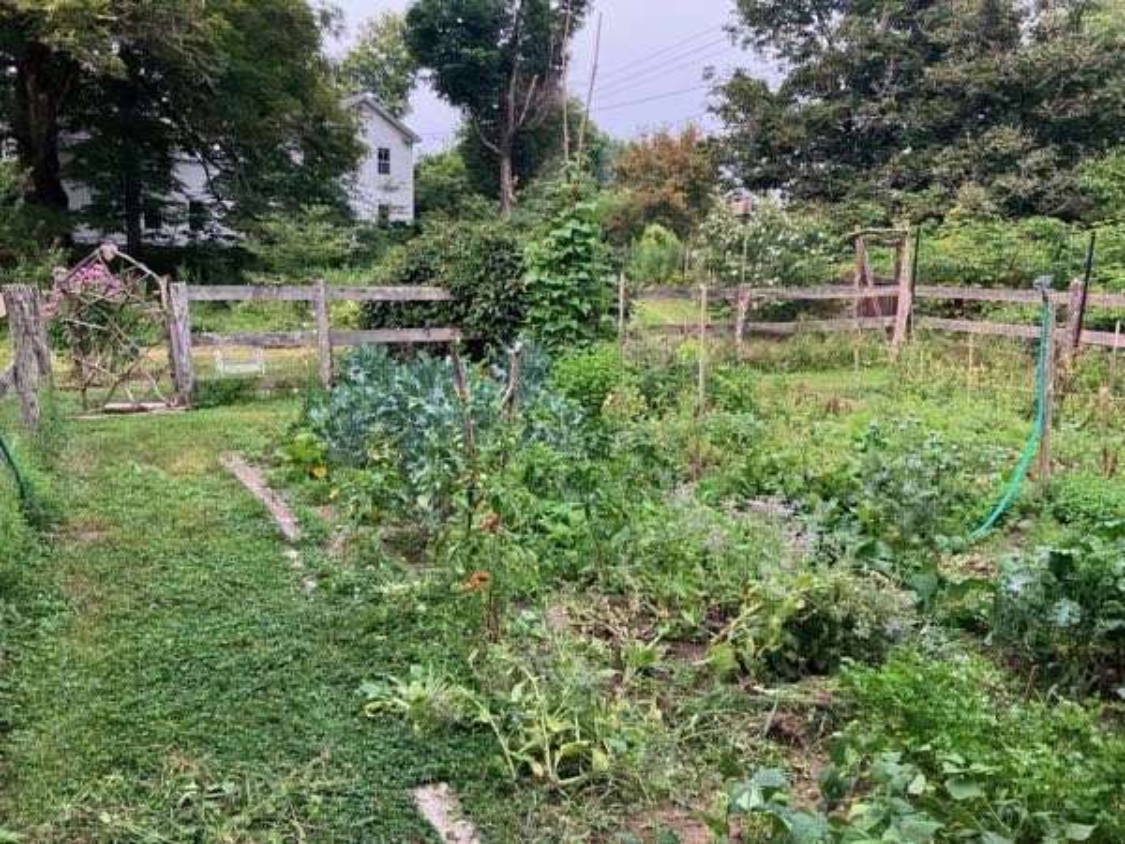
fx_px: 910
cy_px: 422
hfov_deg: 63.4
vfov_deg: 49.7
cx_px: 562
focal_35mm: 28
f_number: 1.8
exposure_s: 1/273
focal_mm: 3.99
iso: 32
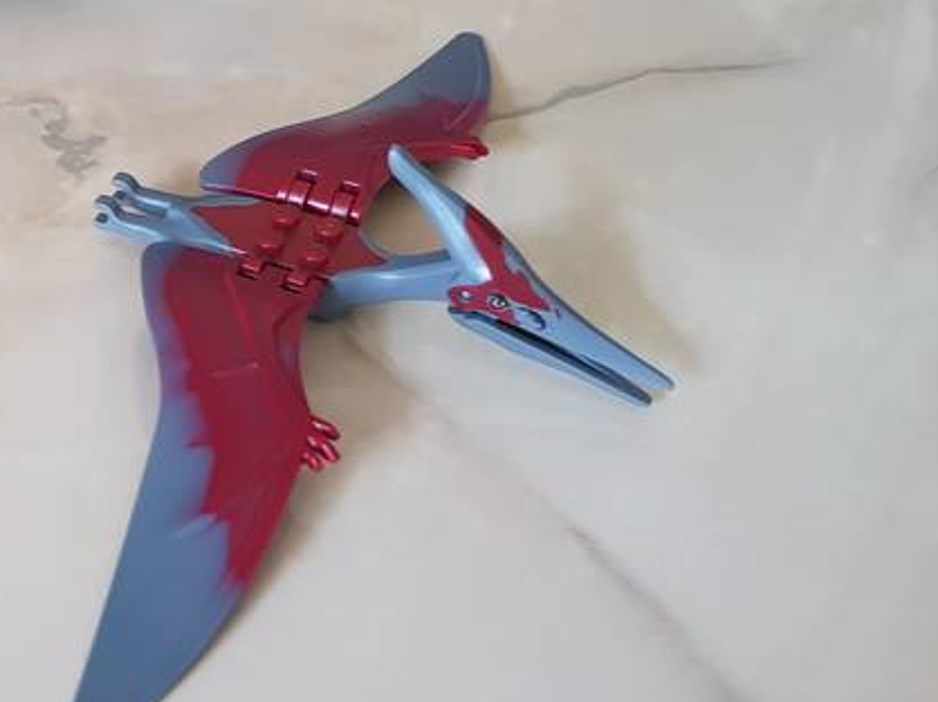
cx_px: 25
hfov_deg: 32.0
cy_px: 176
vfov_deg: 25.8
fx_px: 1517
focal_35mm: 56
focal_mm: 4.2
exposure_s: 1/30
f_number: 1.7
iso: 200
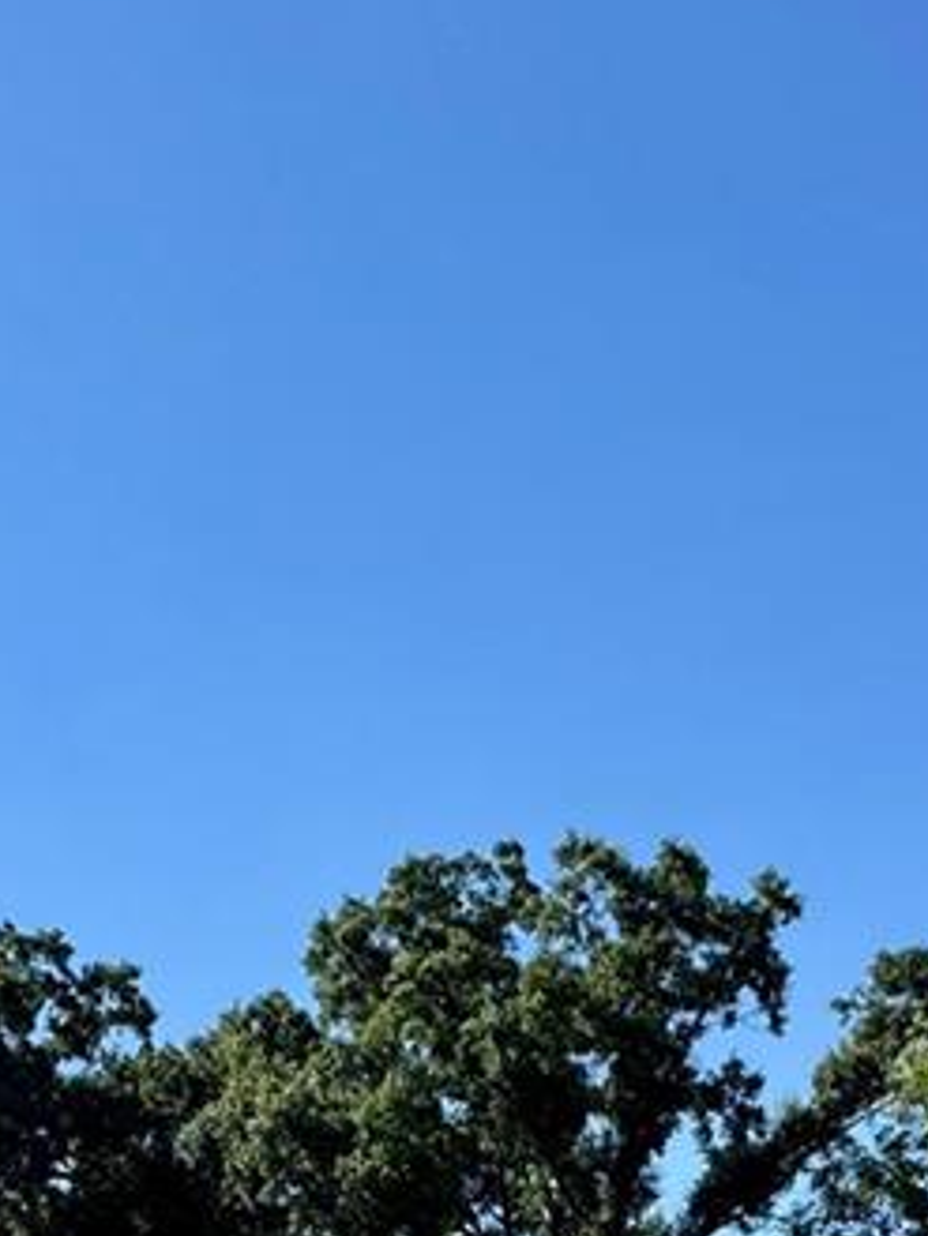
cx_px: 327
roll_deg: -1.3
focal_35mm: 51
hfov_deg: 28.4
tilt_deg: -1.2
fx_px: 1822
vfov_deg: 28.3
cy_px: 1736
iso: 40
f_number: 2.2
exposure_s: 1/1126
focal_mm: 2.22
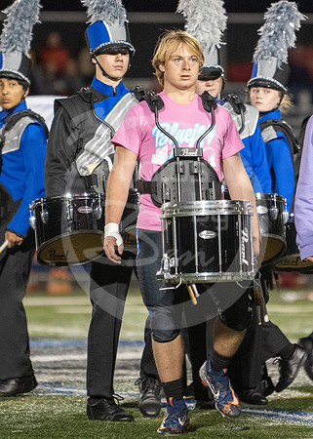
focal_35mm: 459
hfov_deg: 3.1
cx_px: 223
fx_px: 5713
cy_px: 131
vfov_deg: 4.4
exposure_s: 1/500
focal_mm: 200
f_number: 2.8
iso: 4000
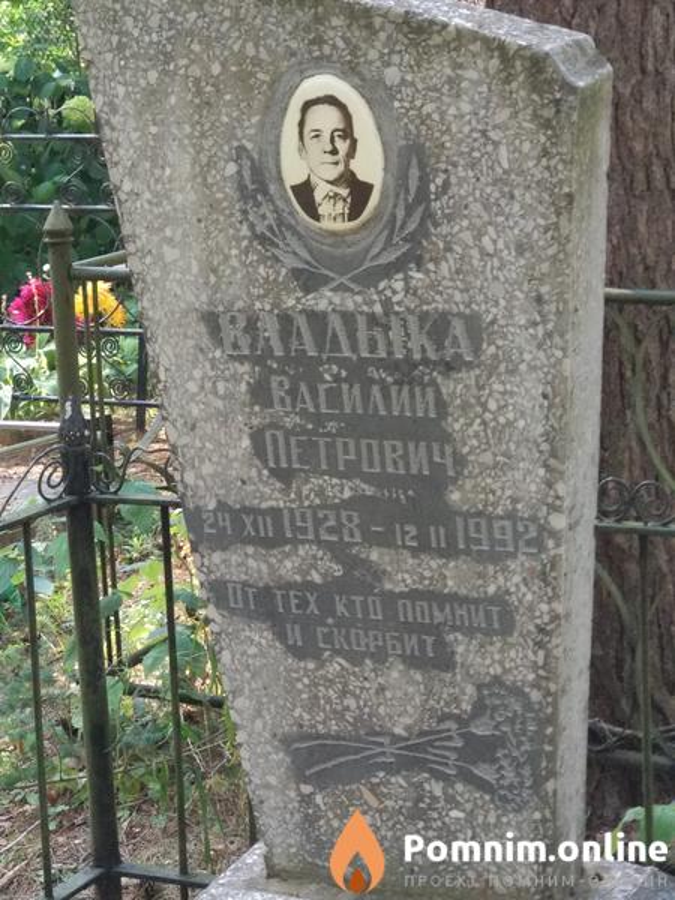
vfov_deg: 36.8
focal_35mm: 52
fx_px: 1352
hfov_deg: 28.0
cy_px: 450
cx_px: 338
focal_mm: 5.99
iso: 400
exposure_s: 1/60
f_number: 2.6
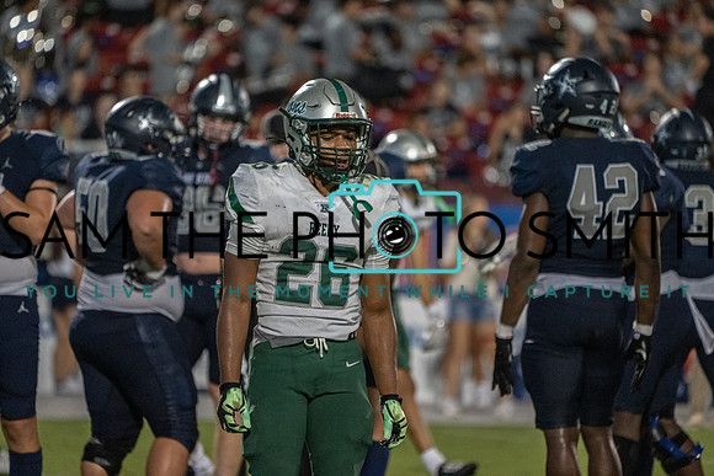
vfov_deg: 3.4
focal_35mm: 400
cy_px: 238
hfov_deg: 5.2
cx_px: 357
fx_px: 7935
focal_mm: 400
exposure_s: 1/1000
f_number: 5.6
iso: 10000
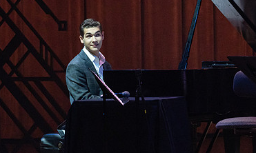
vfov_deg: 2.8
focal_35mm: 456
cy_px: 80
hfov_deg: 4.7
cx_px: 87
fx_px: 3144
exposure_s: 1/250
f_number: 7.1
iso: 2500
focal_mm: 200
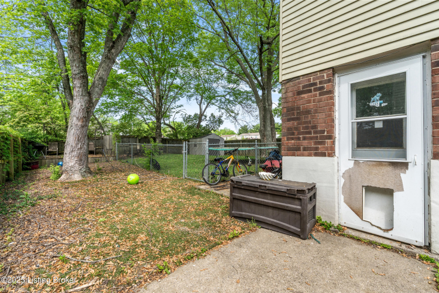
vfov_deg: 73.7
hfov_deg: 96.7
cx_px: 220
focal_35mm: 16
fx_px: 195
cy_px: 146
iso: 400
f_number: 10
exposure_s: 1/200
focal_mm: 16
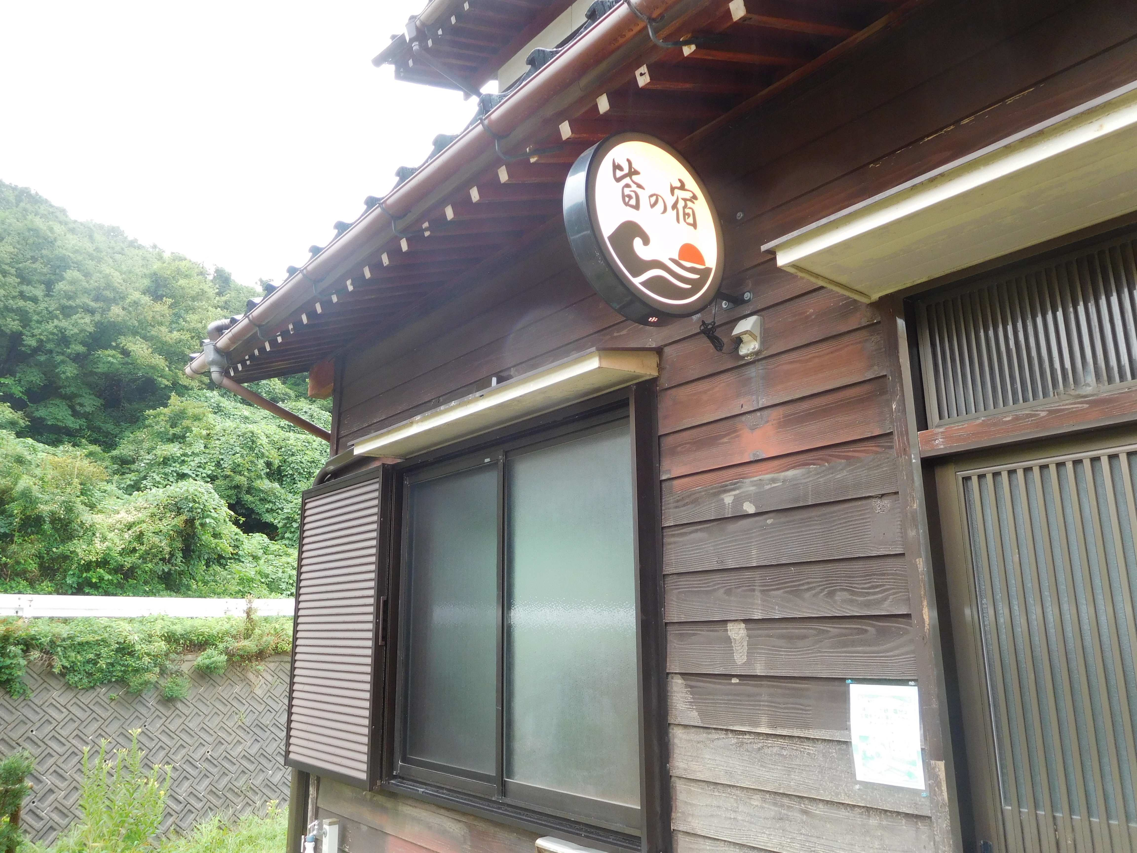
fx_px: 821
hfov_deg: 69.4
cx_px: 568
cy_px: 426
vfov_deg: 54.9
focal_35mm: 25
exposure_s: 1/30
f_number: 3.4
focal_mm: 4.5
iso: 180
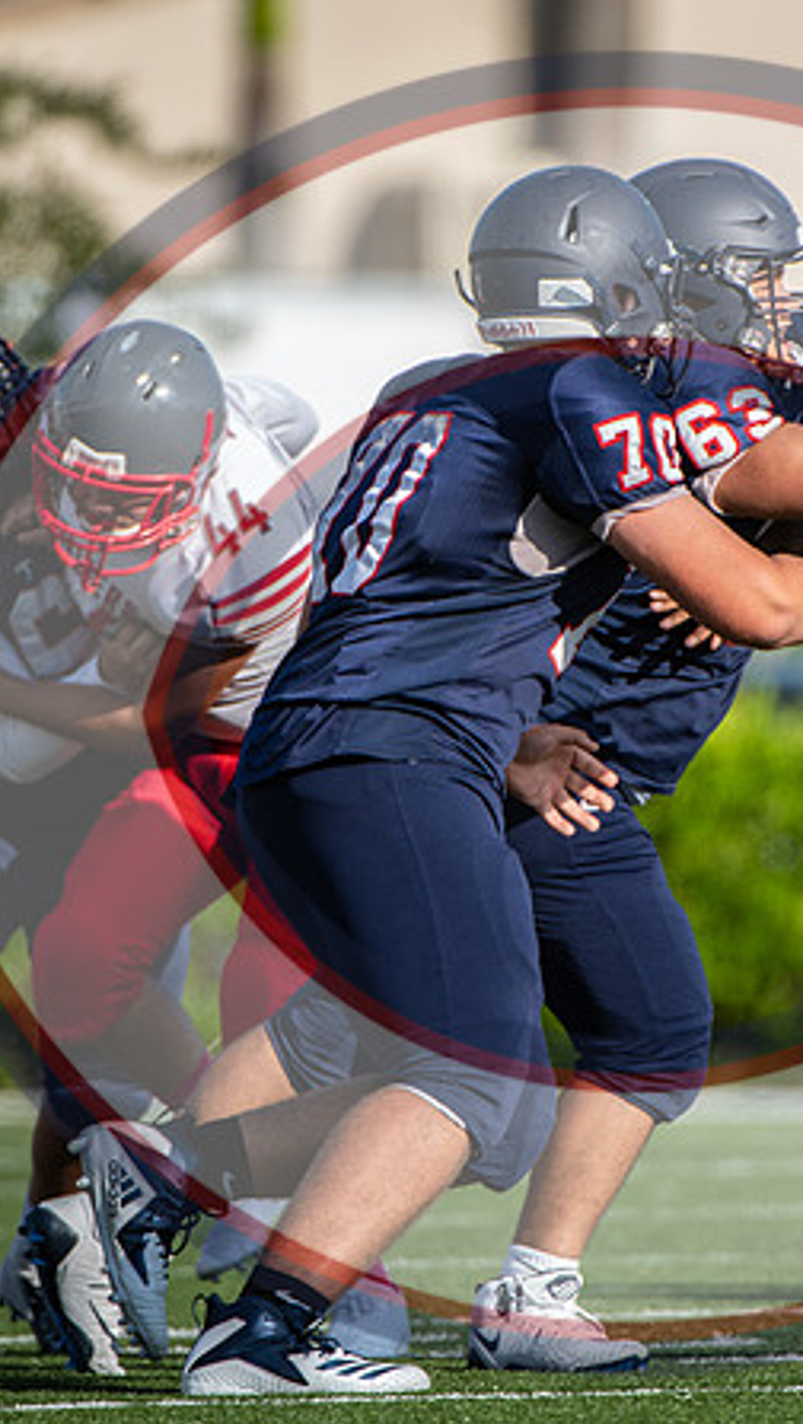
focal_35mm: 762
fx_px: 28795
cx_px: 538
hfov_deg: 1.6
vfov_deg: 2.8
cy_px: 620
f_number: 4
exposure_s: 1/1000
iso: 180
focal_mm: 400
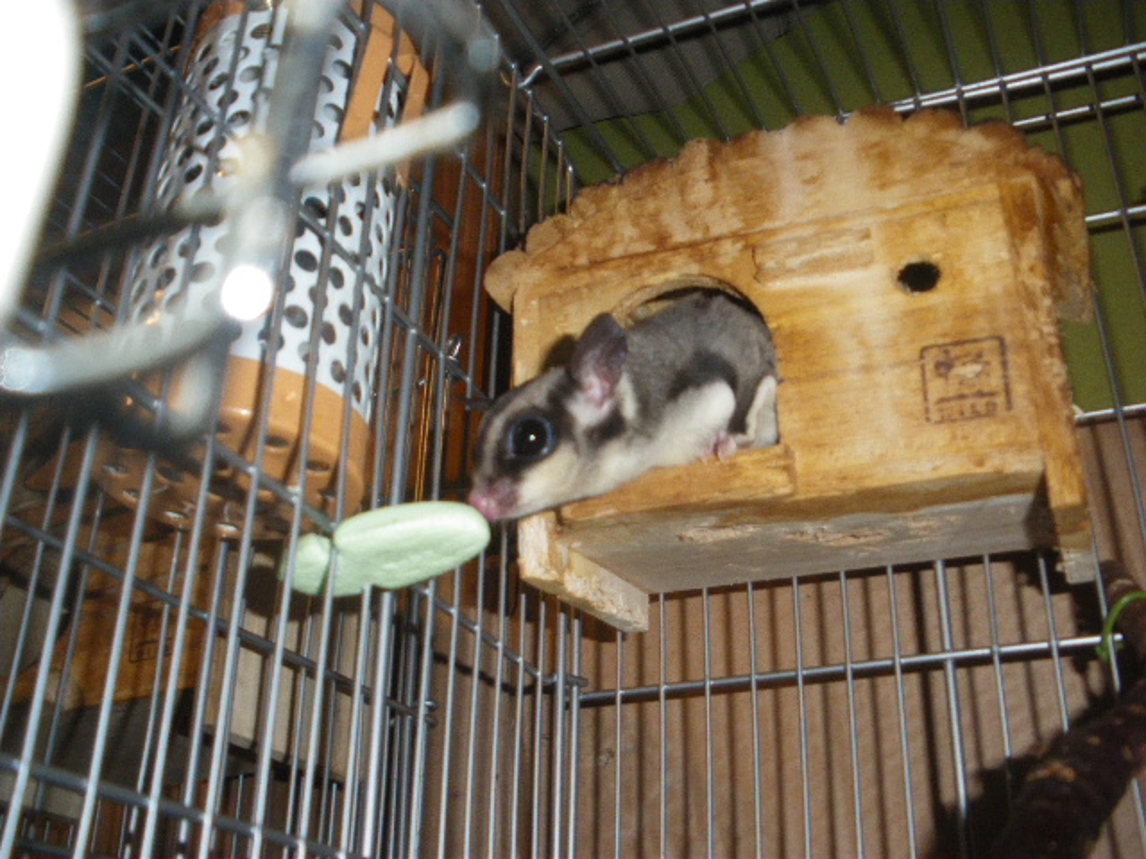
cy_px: 430
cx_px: 573
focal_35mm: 36
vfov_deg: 39.7
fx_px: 1192
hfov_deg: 51.4
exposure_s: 1/50
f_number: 3.5
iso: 320
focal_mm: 6.3
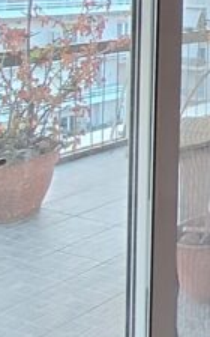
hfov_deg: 14.0
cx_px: 510
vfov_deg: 29.3
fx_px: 577
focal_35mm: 63
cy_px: -33
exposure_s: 1/50
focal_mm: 1.74
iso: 200
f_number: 2.2
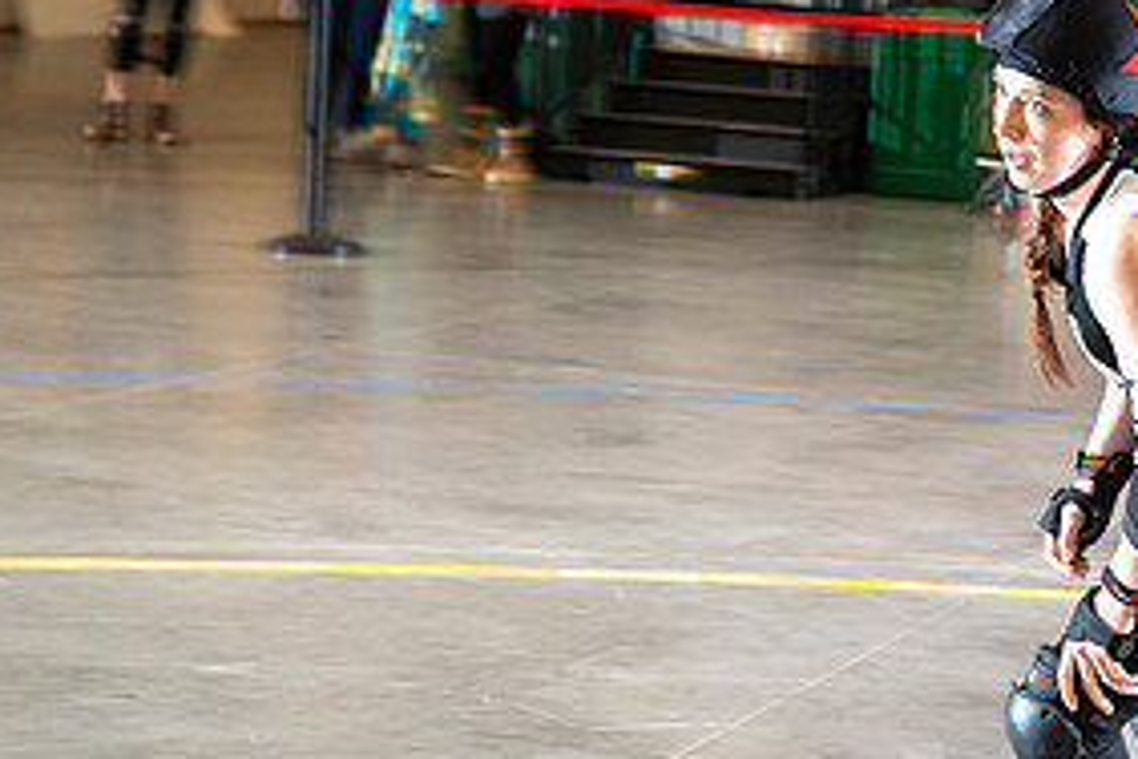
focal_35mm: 144
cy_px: 353
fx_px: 4552
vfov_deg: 9.5
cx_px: 1130
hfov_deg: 14.0
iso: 500
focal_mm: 70
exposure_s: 1/160
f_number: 5.6
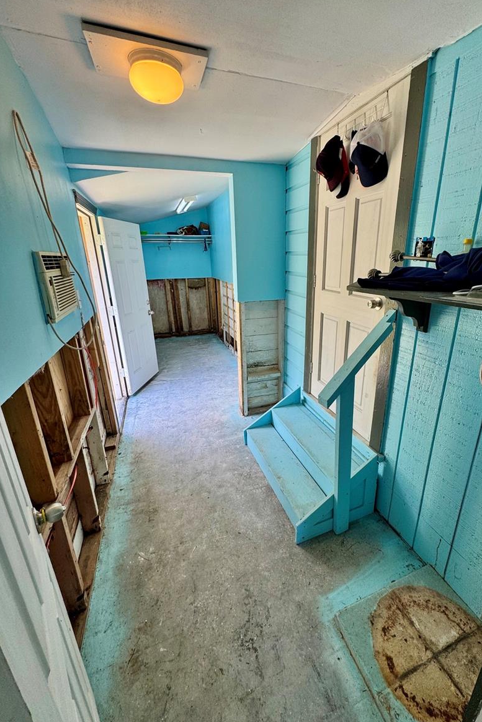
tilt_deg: -16.9
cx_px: 275
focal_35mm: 15
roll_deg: +0.1
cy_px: 355
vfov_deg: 100.4
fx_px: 301
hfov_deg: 76.9
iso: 80
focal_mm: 2.22
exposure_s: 1/120
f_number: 2.2
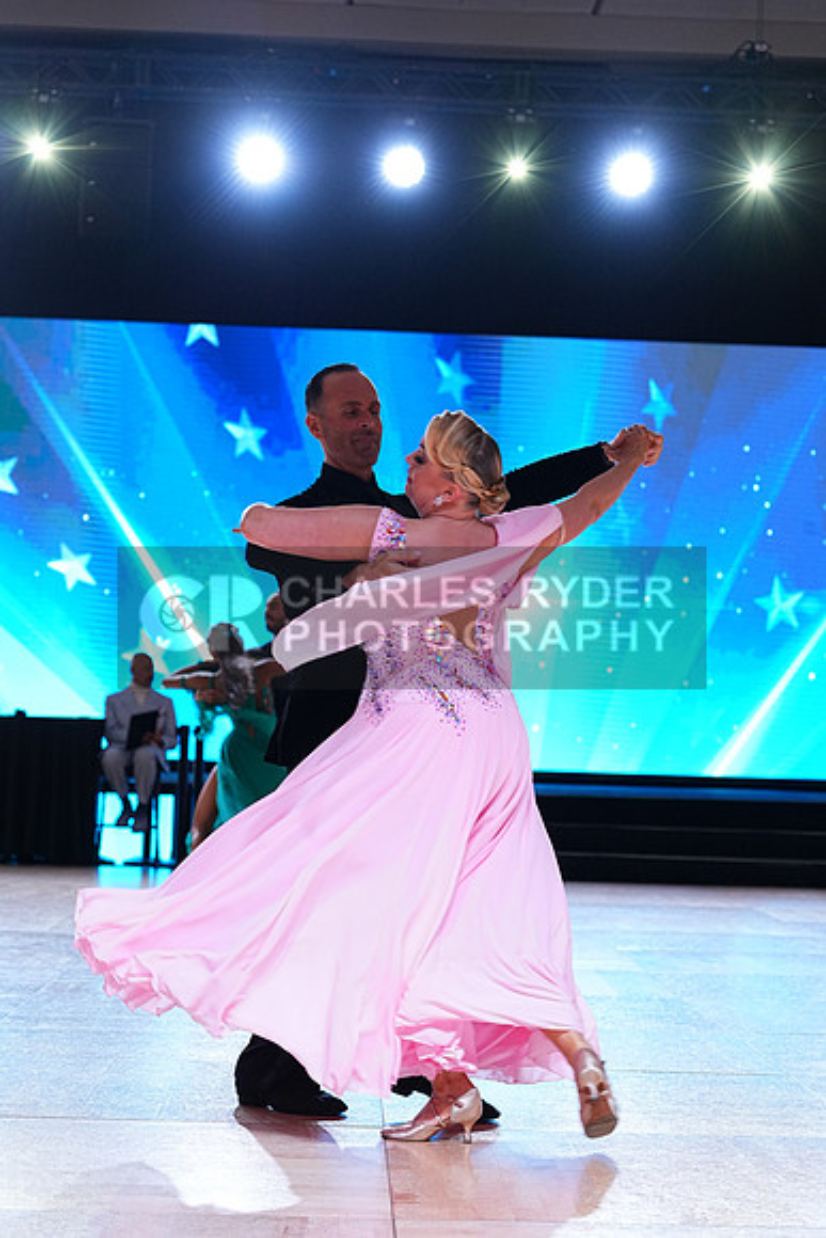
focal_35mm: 72
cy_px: 619
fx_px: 2476
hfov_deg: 18.9
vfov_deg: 28.1
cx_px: 413
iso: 1250
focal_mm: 72
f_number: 4
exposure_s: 1/400
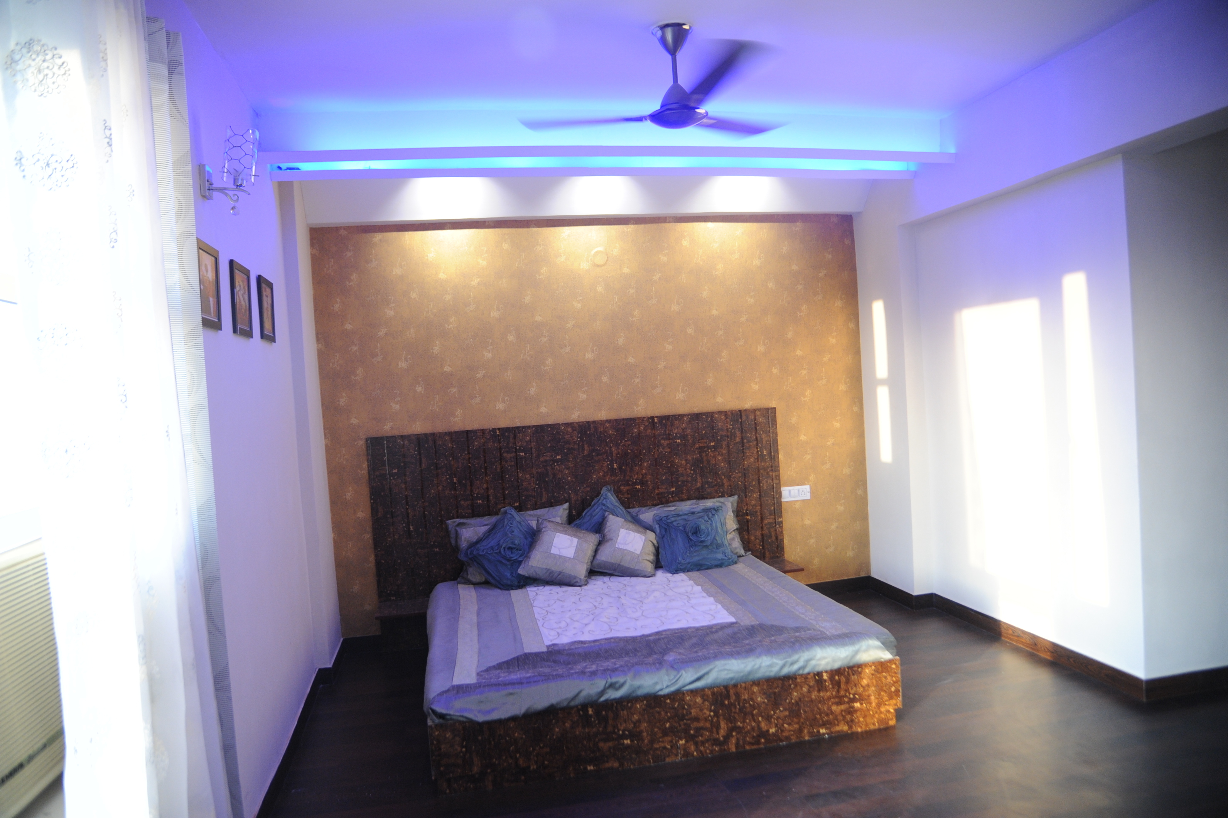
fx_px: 818
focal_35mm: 24
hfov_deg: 73.8
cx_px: 614
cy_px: 409
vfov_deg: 53.1
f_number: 4
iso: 1600
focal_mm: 24
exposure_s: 1/80
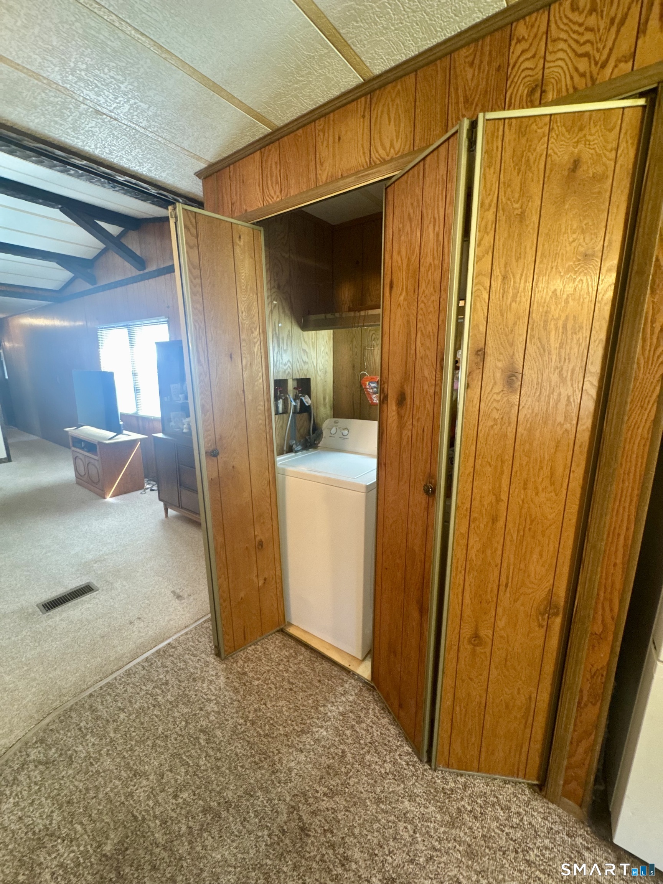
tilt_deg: -13.8
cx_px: 332
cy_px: 442
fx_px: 358
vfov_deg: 102.1
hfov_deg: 85.7
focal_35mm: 14
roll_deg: -0.5
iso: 640
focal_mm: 2.22
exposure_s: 1/60
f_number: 2.2
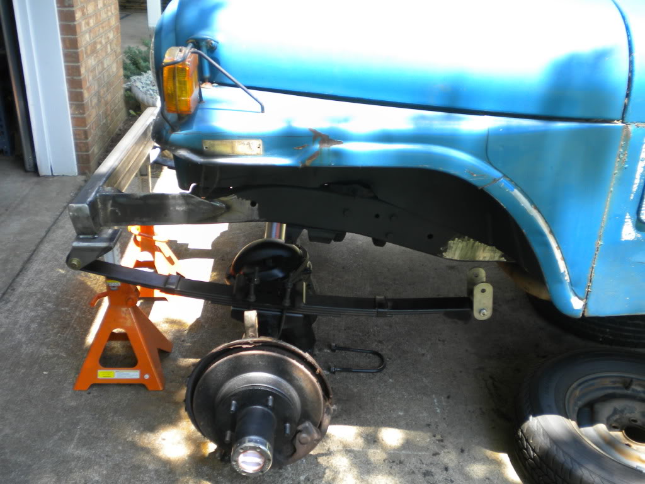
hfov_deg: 52.6
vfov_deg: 40.7
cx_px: 322
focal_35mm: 35
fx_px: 652
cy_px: 242
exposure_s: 1/110
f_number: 3.1
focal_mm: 6.3
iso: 80
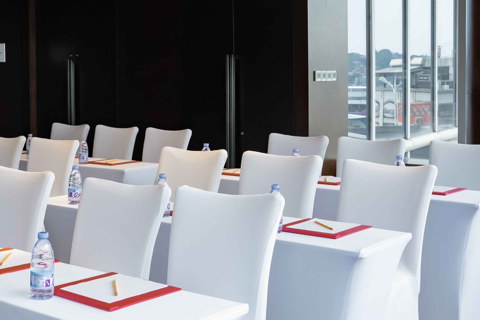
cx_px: 79
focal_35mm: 57
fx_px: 760
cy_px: 105
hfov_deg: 33.7
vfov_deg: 23.7
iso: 640
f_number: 8
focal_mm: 34
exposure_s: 1/60
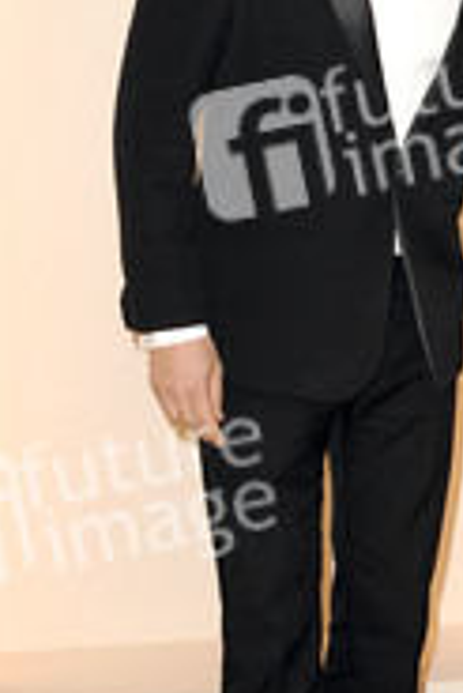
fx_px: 2349
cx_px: 495
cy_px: 320
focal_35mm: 122
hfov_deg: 11.1
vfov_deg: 16.8
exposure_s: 1/200
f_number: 7.1
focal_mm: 56
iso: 1600
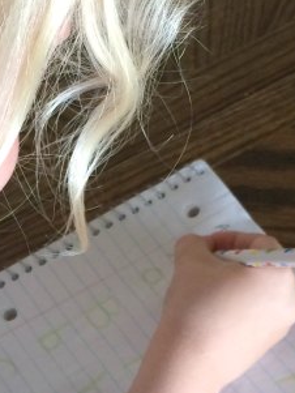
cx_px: 74
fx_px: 1022
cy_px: 395
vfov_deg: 21.0
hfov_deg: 16.3
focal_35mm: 90
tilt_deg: -60.1
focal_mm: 4.15
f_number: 2.2
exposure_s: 1/30
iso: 64
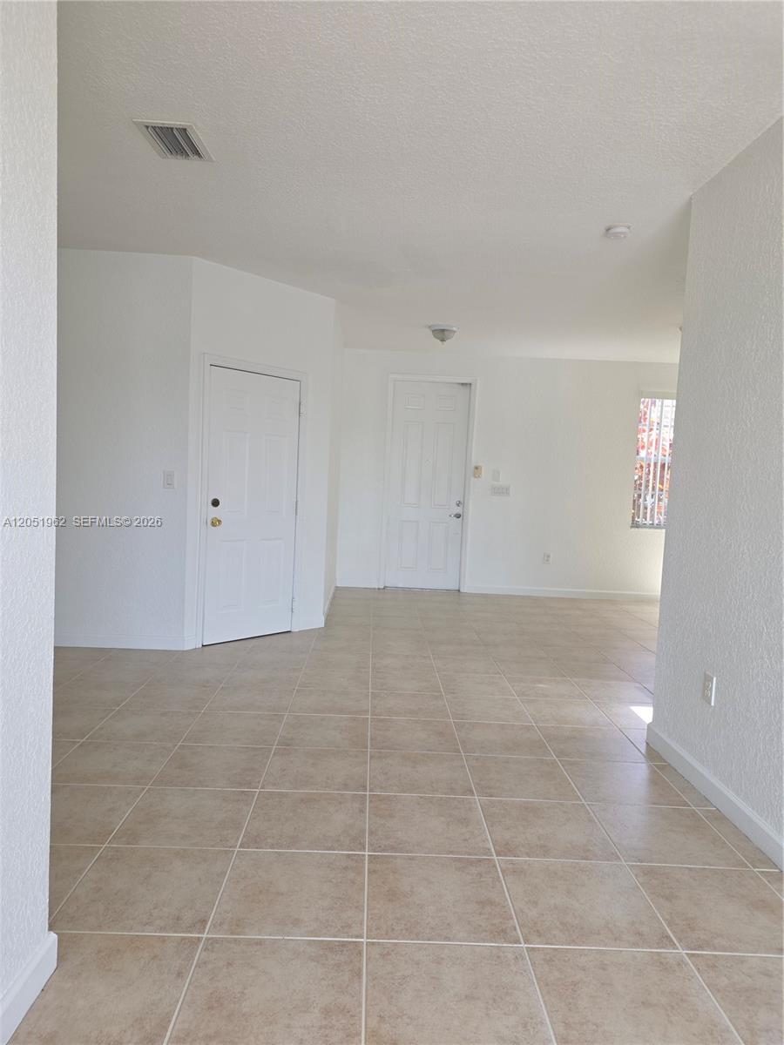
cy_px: 522
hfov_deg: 58.9
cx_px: 392
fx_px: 695
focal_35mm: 23
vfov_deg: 73.9
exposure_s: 1/60
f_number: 1.7
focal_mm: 6.25
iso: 20
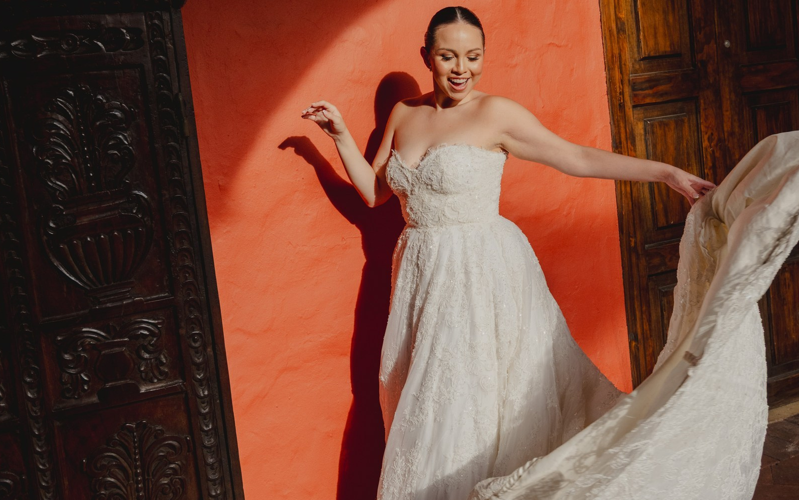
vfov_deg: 29.0
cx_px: 420
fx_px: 958
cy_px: 159
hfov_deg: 45.2
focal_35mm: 44
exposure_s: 1/640
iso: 500
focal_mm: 27
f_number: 4.2
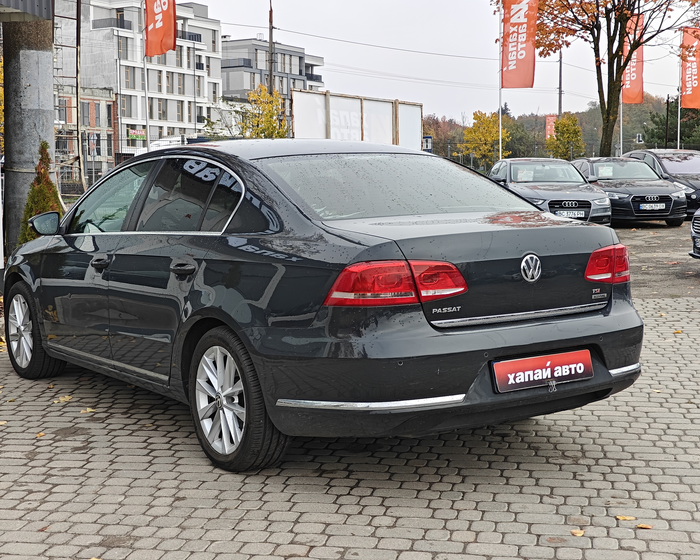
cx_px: 333
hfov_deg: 38.0
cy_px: 280
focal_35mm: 49
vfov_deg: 30.8
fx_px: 1015
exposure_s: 1/503
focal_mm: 7.08
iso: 50
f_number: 2
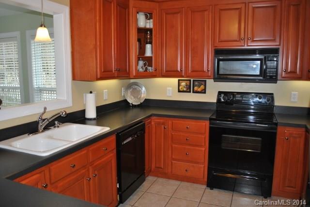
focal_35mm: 27
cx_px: 155
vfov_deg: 48.0
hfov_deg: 67.3
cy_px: 104
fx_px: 233
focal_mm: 18
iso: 200
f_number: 3.5
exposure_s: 1/60
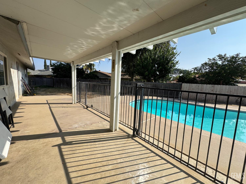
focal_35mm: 14
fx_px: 99
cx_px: 123
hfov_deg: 102.1
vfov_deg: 85.7
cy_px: 92
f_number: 2.2
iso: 50
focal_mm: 2.22
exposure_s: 1/1299
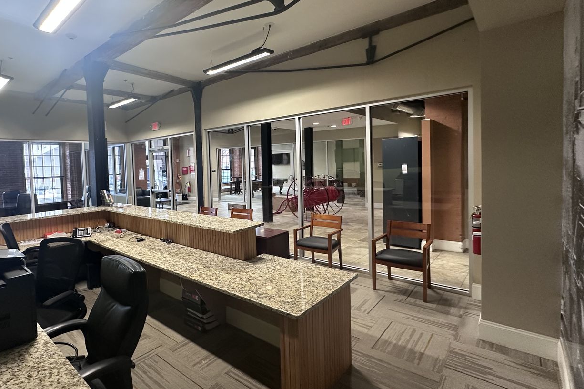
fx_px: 308
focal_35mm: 19
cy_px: 178
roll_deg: +2.2
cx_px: 210
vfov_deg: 64.4
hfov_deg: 84.8
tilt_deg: -2.6
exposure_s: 1/60
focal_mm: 2.22
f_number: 2.2
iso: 200
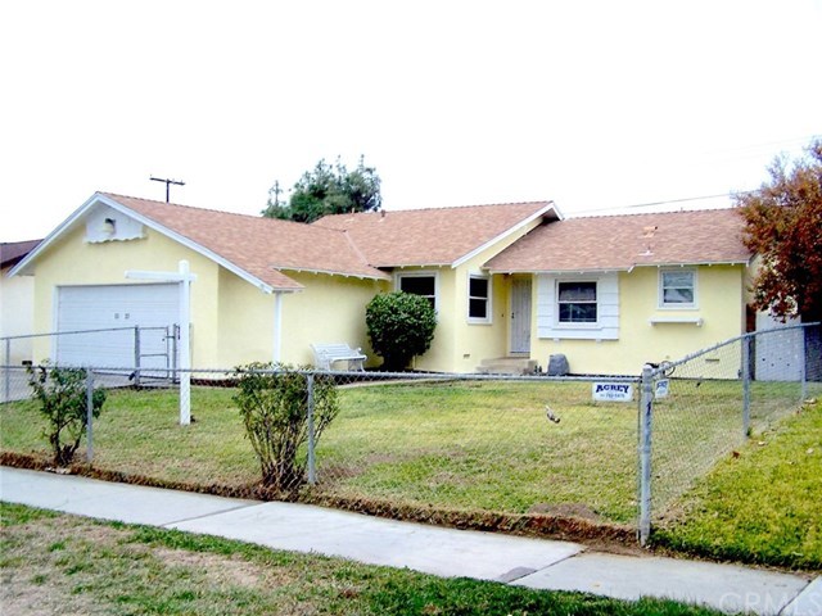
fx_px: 902
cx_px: 411
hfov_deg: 49.0
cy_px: 308
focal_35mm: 38
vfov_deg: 37.7
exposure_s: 1/250
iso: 80
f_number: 2.8
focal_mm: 6.3
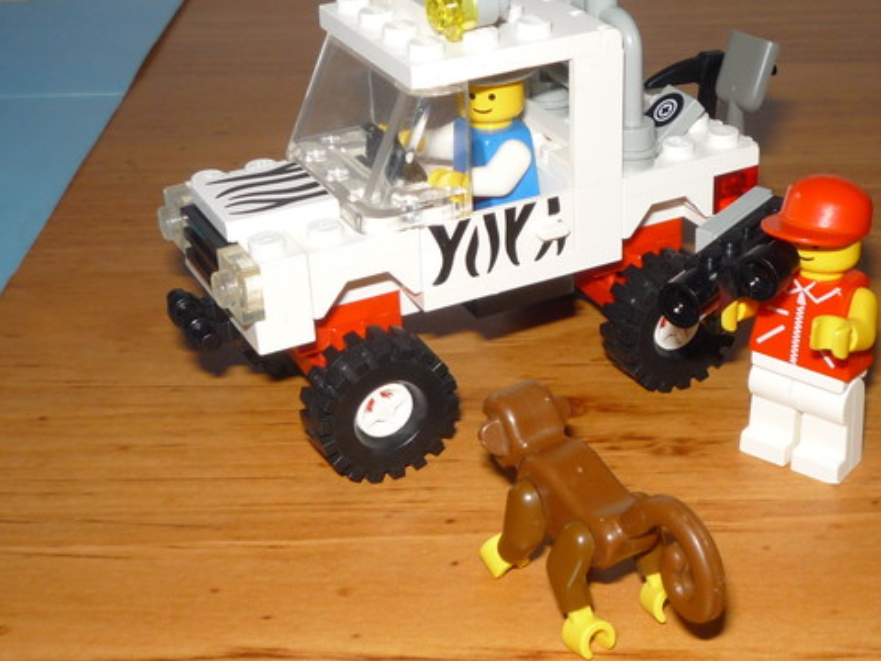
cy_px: 313
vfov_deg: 24.4
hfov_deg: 32.1
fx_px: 1527
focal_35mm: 60
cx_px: 530
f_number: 4
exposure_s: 1/30
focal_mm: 5.2
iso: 100
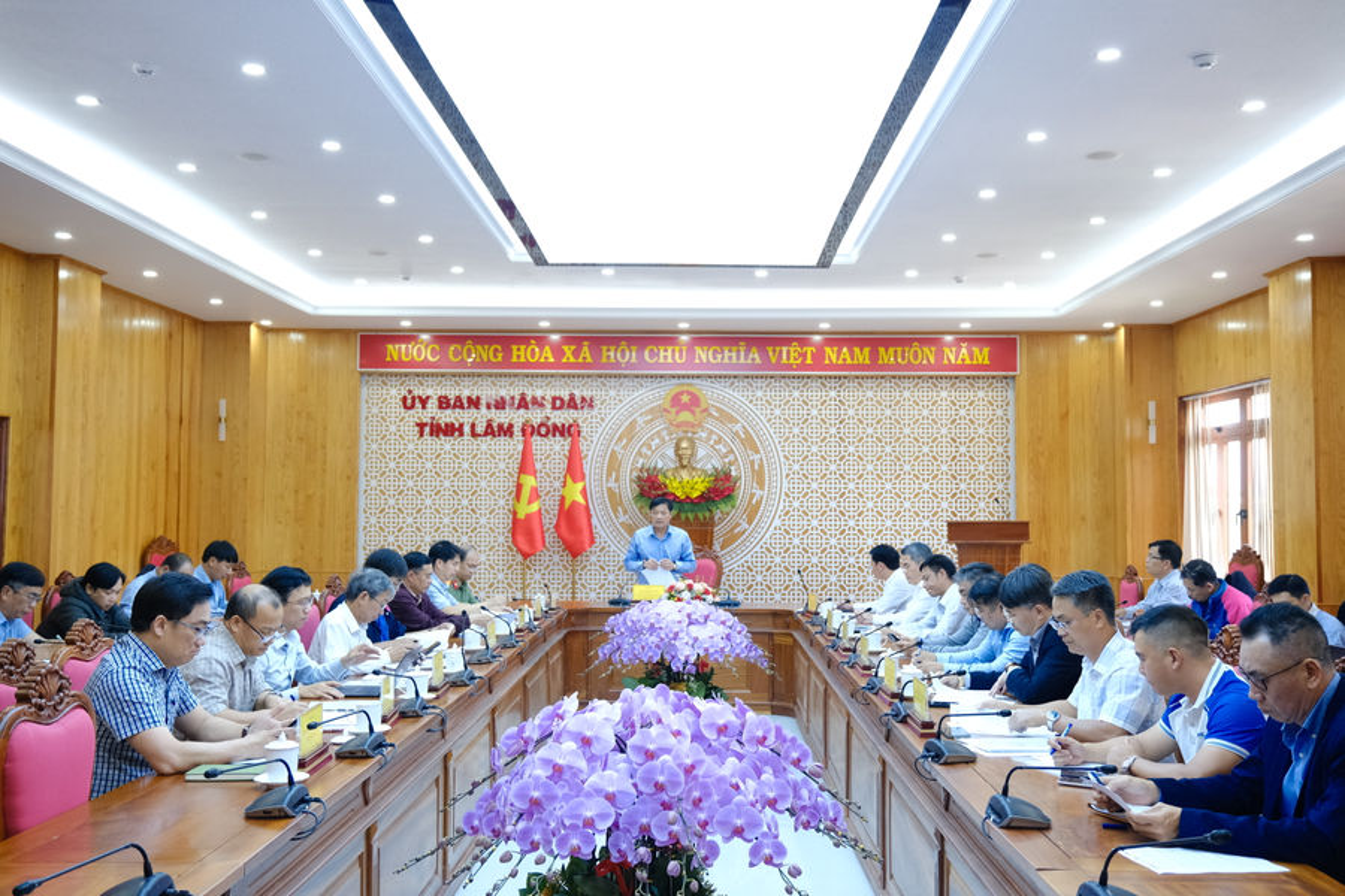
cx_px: 672
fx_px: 1233
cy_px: 448
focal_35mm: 33
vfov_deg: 40.0
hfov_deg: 57.2
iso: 2000
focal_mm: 22.3
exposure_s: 1/200
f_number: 4
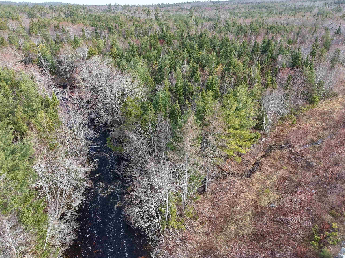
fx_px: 249
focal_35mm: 25
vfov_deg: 54.9
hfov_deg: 69.4
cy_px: 134
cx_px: 166
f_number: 1.8
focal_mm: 8.67
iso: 160
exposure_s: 1/640
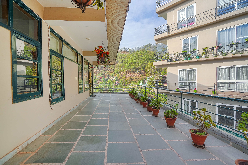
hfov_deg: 96.7
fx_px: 110
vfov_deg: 73.8
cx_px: 124
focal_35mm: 16
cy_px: 82
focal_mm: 16
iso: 250
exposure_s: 1/60
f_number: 4.5
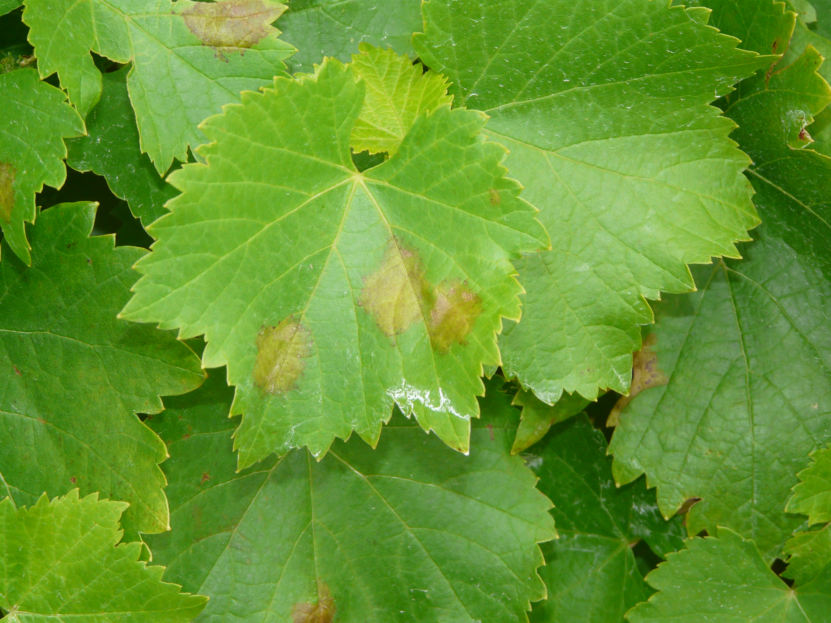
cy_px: 312
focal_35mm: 117
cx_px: 416
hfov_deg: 16.8
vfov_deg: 12.7
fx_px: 2809
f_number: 4
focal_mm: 19.2
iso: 100
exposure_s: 1/200
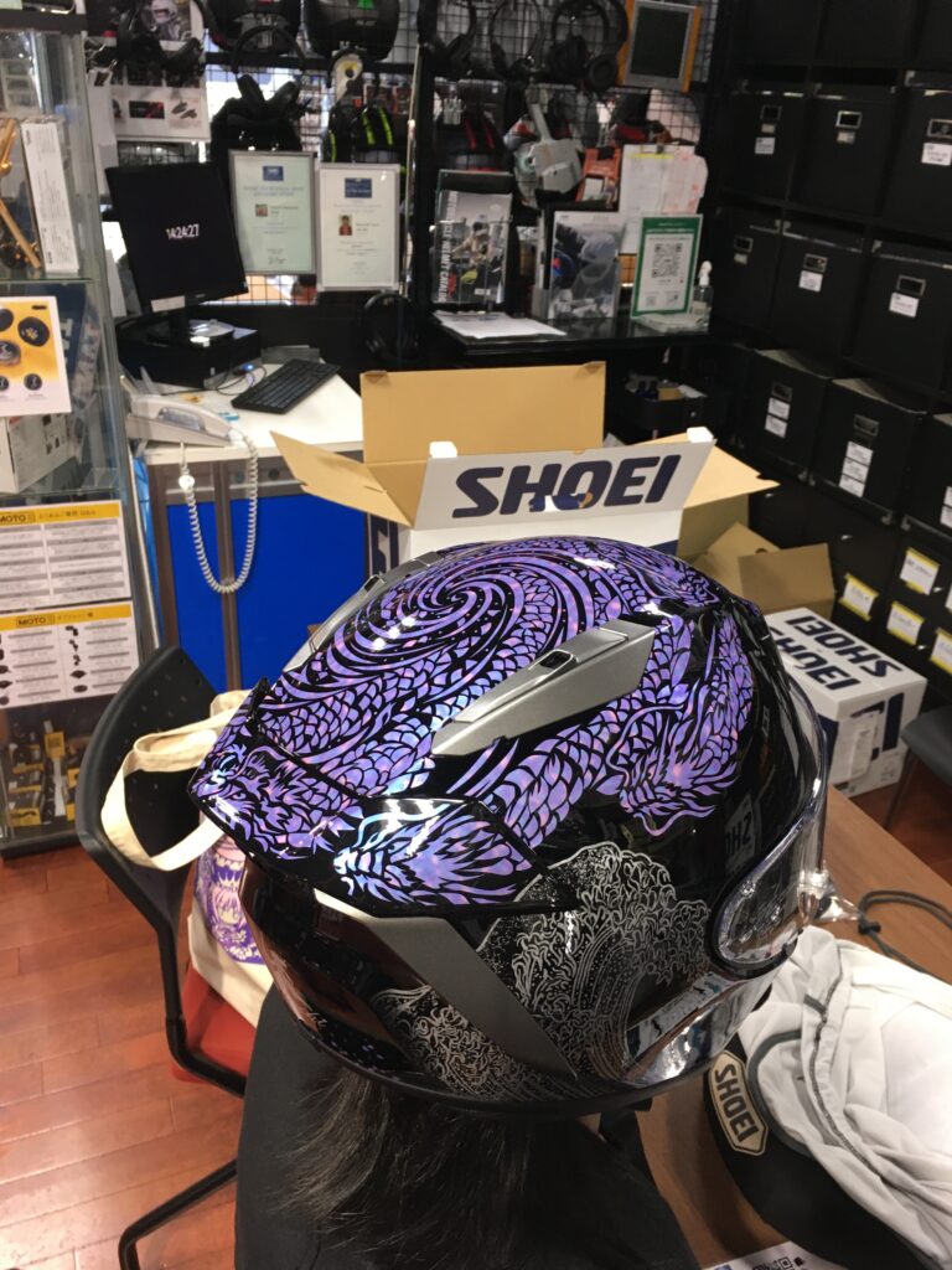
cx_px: 476
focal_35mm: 29
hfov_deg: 48.2
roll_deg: -4.1
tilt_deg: -28.8
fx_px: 1063
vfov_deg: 61.7
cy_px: 635
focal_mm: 4.15
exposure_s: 1/30
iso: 80
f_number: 2.2
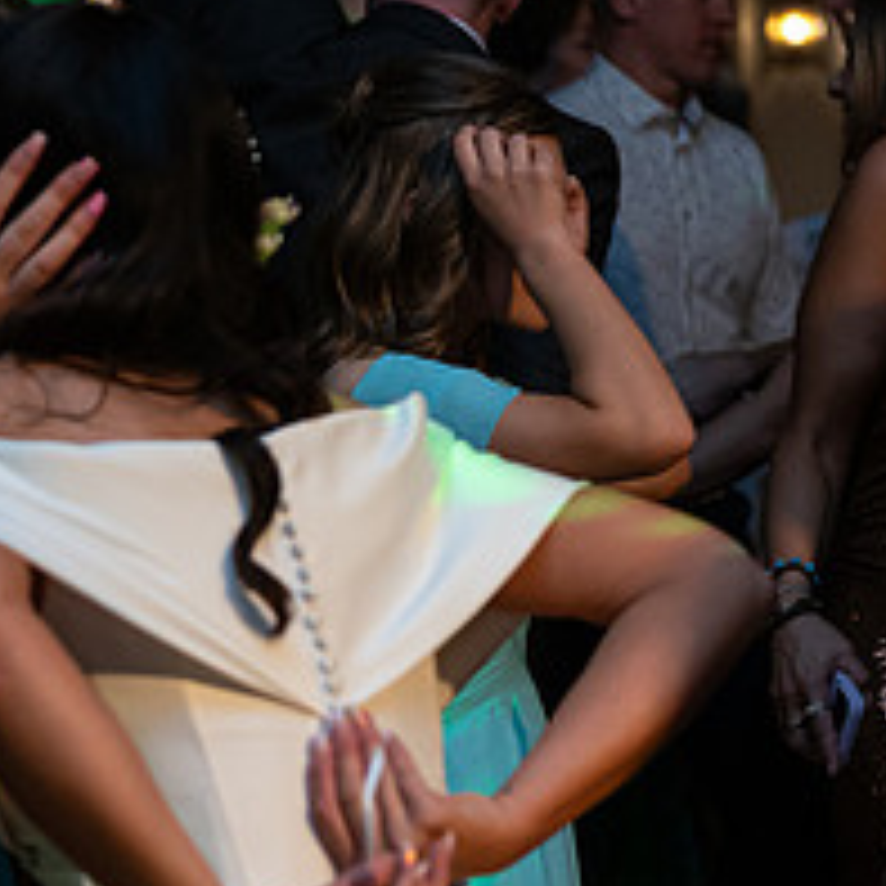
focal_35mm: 175
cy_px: 555
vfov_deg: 10.0
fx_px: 5068
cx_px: -54
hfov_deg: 9.9
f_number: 3.5
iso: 640
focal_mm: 70
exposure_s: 1/160
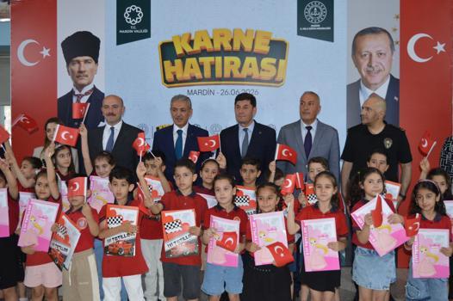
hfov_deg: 42.3
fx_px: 585
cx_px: 226
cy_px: 150
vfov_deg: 28.9
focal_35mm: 46
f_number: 4.2
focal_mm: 31
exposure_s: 1/60
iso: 1250
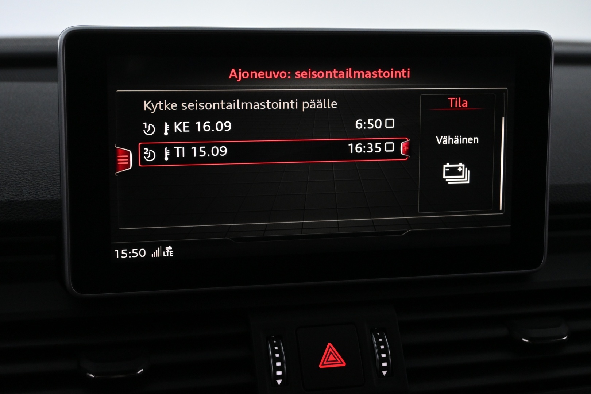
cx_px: 296
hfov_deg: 34.2
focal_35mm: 58
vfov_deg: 23.2
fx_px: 960
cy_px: 197
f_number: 5.6
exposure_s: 1/60
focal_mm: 39
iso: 2000
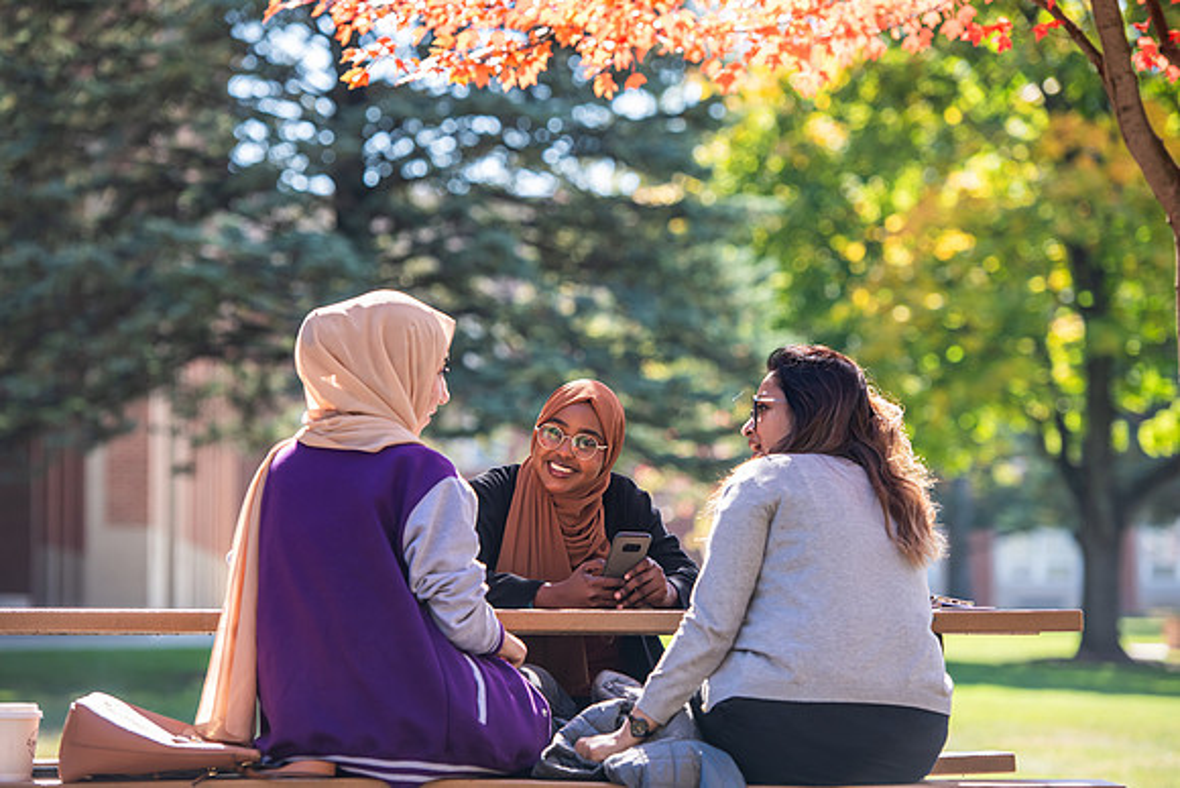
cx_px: 590
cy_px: 394
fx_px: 4426
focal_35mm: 135
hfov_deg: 15.2
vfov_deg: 10.2
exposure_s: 1/320
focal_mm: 135
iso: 160
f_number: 4
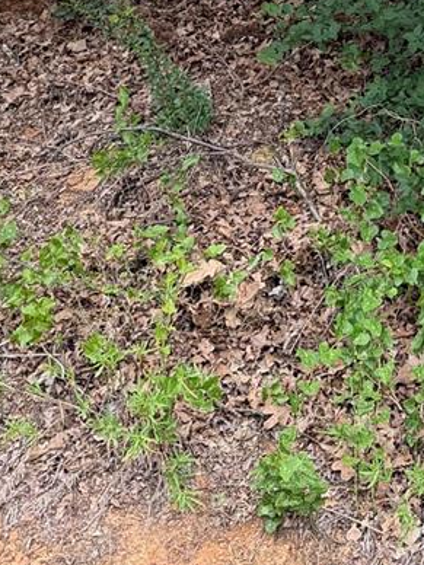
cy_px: -182
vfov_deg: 19.0
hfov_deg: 15.0
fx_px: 1551
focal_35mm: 95
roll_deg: +3.8
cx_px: 529
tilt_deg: +10.3
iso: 100
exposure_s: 1/660
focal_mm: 6.76
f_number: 1.78
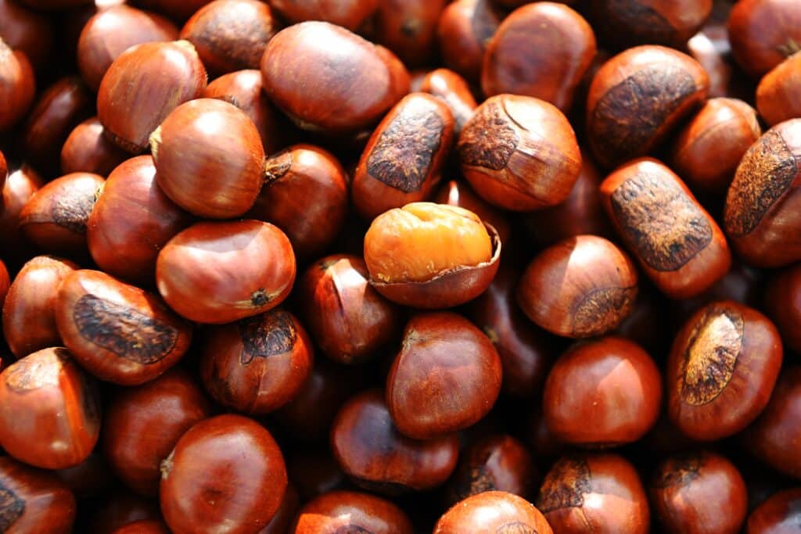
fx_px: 1558
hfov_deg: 28.8
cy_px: 267
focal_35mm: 70
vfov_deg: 19.5
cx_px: 400
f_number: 5
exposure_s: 1/250
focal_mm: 70
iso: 140
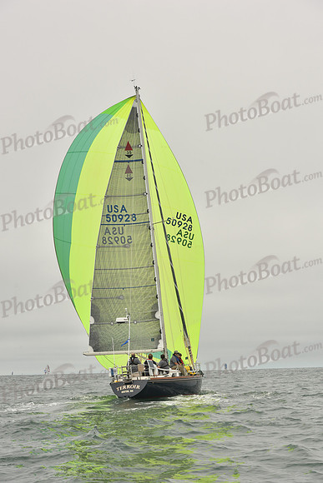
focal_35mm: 70
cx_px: 162
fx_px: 941
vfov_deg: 28.8
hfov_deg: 19.5
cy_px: 242
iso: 320
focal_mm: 70
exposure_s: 1/800
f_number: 10
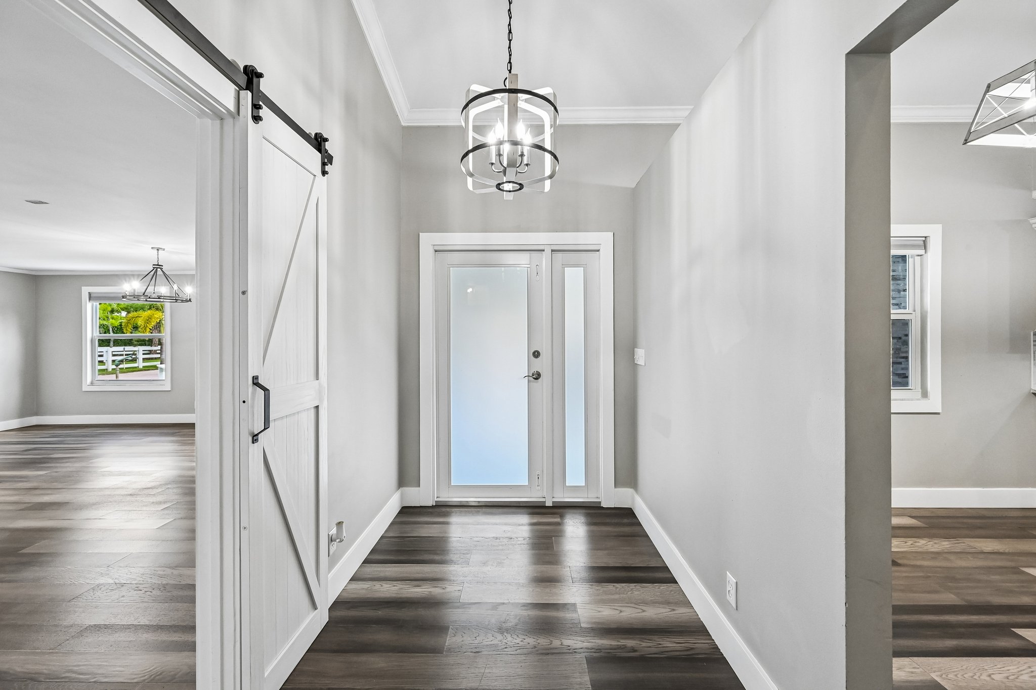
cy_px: 345
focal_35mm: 14
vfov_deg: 81.2
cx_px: 518
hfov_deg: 104.3
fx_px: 403
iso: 2500
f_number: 8
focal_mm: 14
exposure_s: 1/320
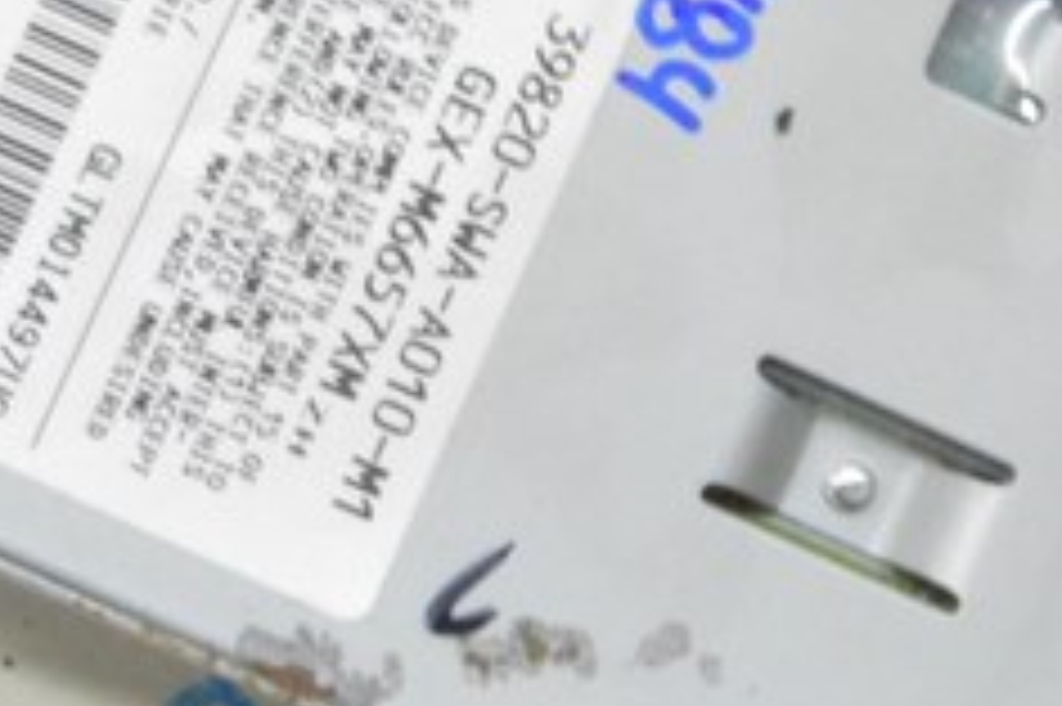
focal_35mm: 208
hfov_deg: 9.9
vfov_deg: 6.5
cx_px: 490
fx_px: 6132
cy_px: -250
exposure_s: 1/15
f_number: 20
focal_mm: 32
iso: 6400
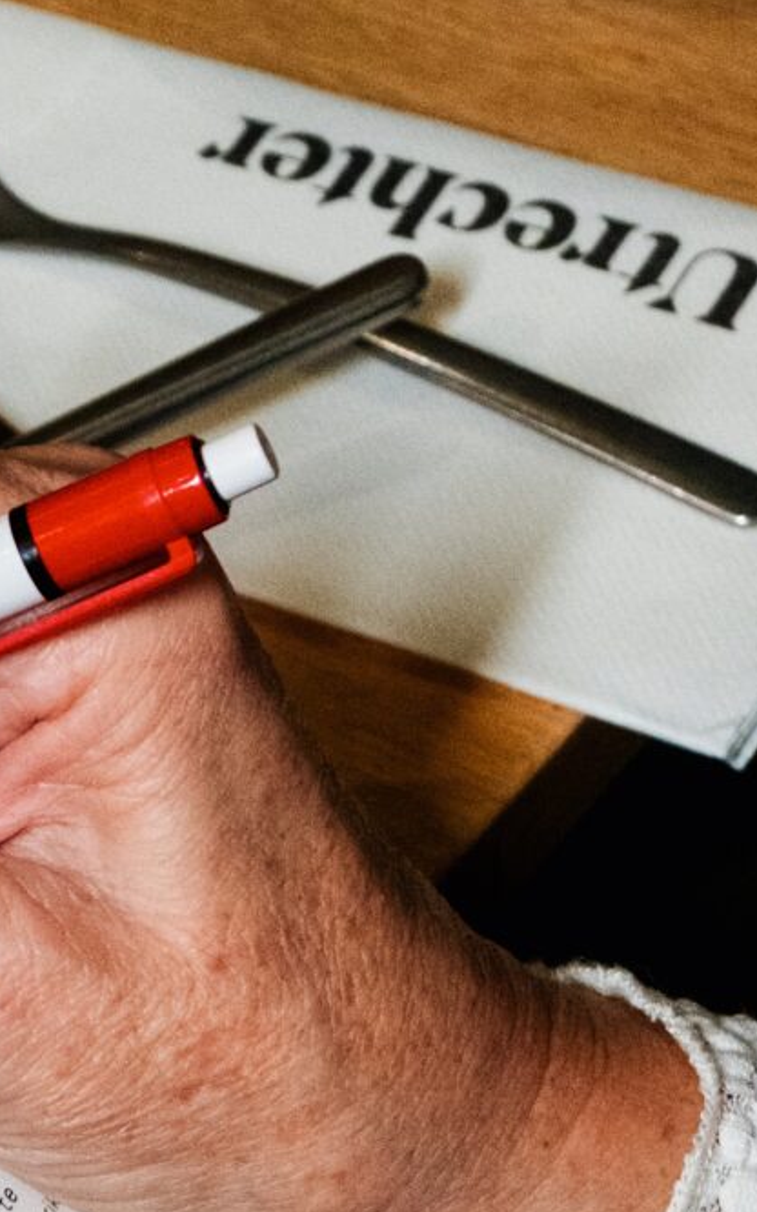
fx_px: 6473
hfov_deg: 6.5
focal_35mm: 196
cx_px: -705
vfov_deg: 10.7
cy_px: 1017
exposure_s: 1/60
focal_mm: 33.3
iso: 500
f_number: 4.9
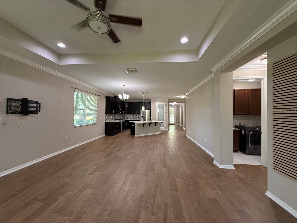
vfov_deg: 85.7
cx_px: 148
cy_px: 112
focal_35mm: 14
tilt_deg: +1.7
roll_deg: -1.0
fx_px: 120
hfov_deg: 102.1
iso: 320
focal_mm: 2.22
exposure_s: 1/120
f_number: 2.2
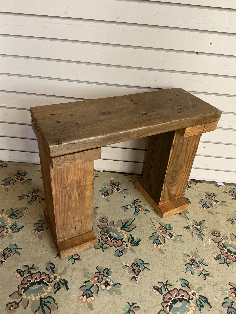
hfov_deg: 48.2
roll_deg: -4.5
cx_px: 118
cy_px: 157
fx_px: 264
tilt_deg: -35.2
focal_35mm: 29
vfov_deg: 61.7
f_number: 1.8
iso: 200
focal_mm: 3
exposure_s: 1/60
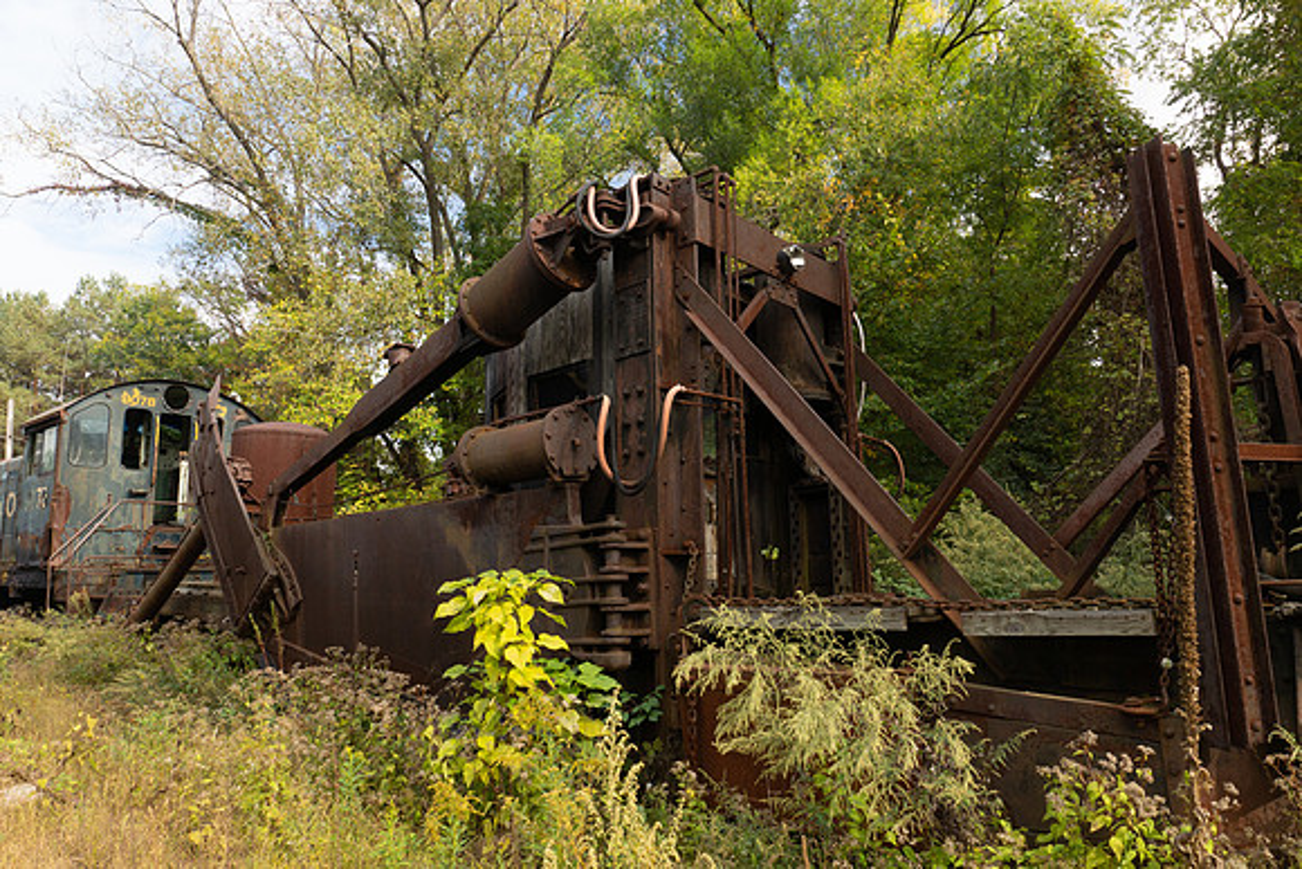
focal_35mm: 24
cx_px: 651
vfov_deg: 53.2
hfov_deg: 73.7
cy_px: 434
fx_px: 868
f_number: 11
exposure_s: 1/30
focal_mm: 16
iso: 200
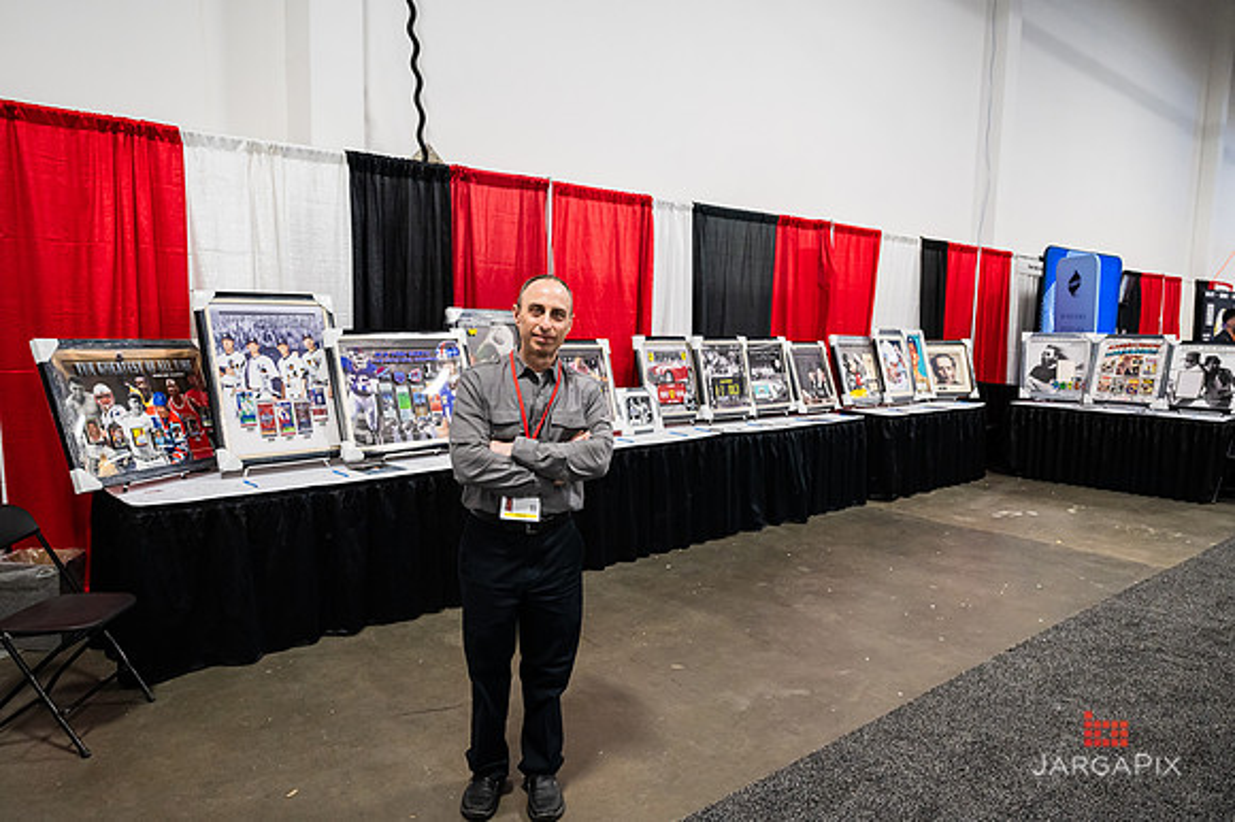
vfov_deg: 52.1
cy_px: 409
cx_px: 617
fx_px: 841
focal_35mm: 25
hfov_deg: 72.6
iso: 4000
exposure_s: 1/200
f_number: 4
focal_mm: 24
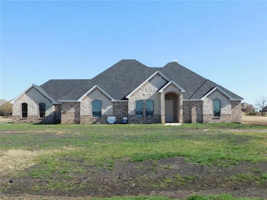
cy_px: 100
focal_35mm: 40
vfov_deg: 36.0
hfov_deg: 46.8
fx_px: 309
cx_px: 134
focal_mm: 7.1
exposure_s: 1/1000
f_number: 3.6
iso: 125
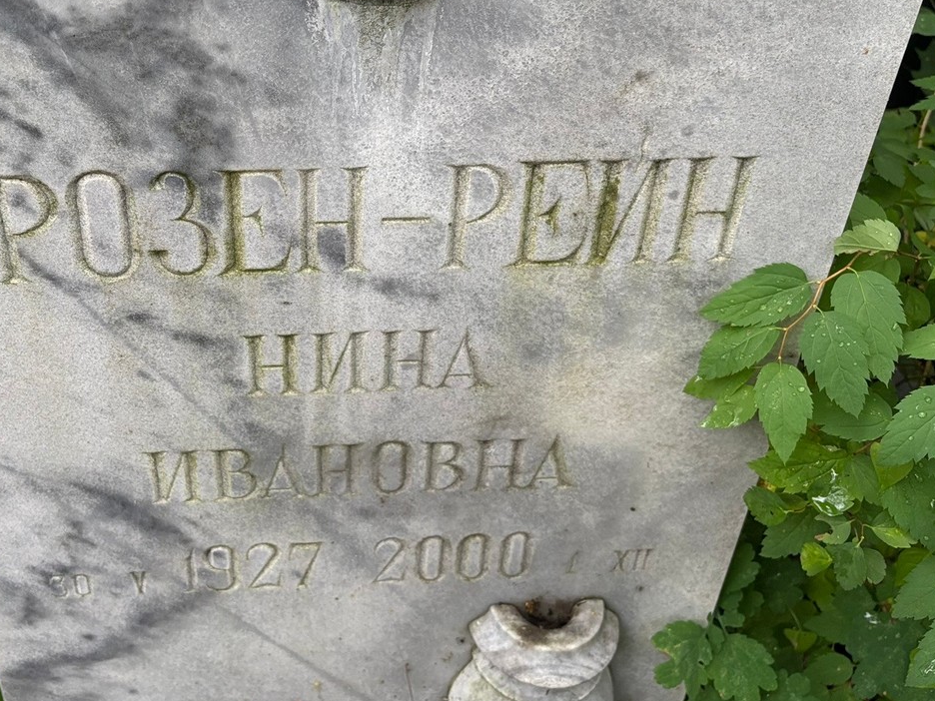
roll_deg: +0.3
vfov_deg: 35.4
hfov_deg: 46.2
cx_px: 325
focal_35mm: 40
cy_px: 209
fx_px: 1080
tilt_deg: -35.4
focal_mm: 5.96
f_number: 1.6
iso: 125
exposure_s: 1/97
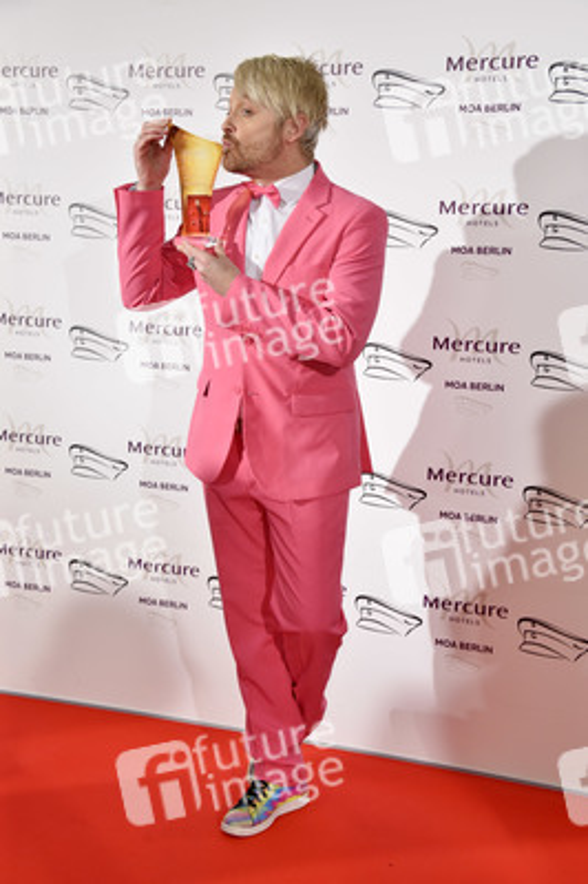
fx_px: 1374
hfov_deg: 24.2
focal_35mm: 56
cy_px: 442
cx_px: 294
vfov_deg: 35.7
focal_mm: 56
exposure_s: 1/125
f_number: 5.6
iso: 1000
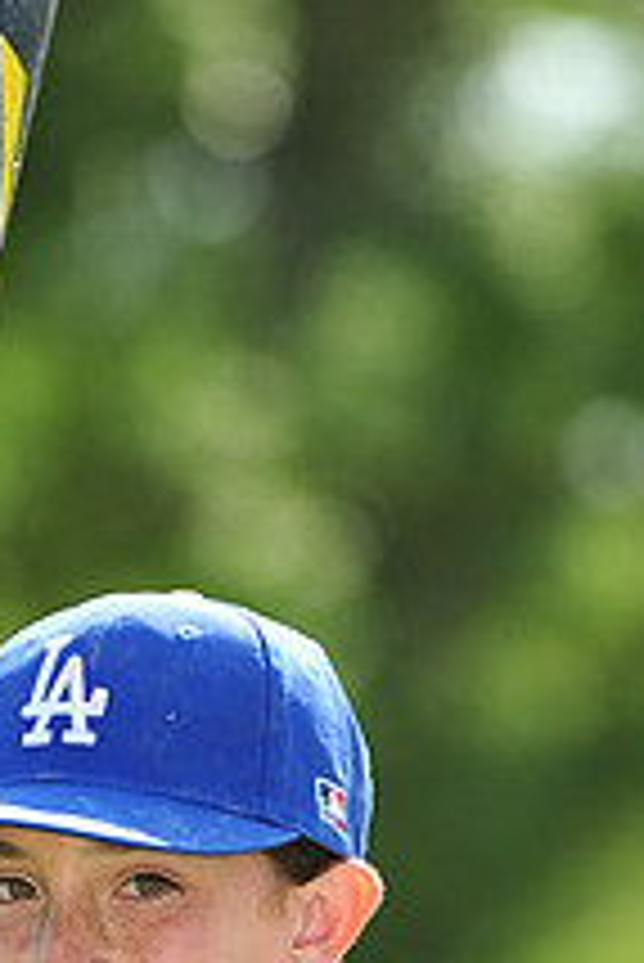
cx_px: 63
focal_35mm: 541
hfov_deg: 2.5
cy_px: 1080
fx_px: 14492
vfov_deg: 3.8
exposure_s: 1/1250
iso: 320
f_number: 4.5
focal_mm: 200
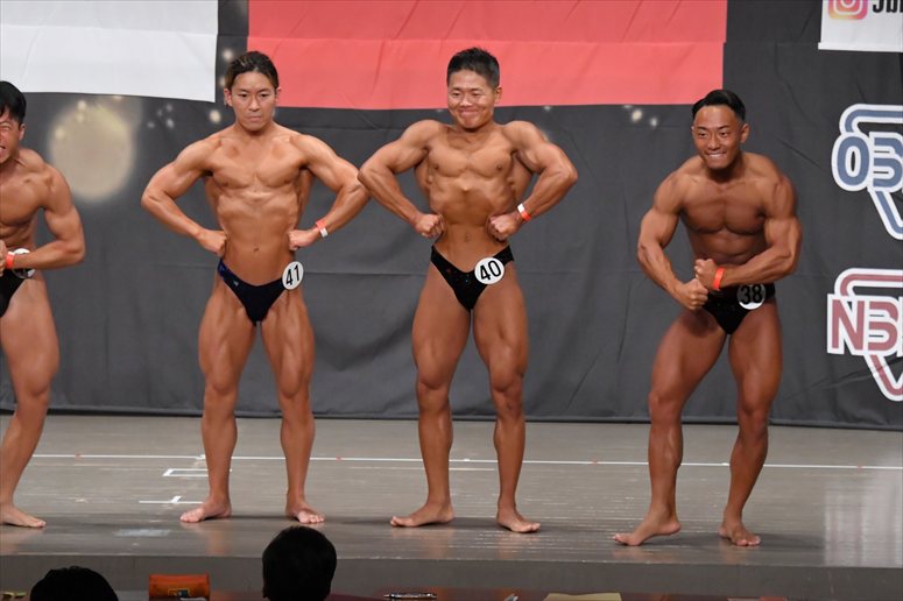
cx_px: 452
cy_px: 300
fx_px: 4688
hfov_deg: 11.0
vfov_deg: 7.3
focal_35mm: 187
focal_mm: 125
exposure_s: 1/400
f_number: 5.6
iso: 6400
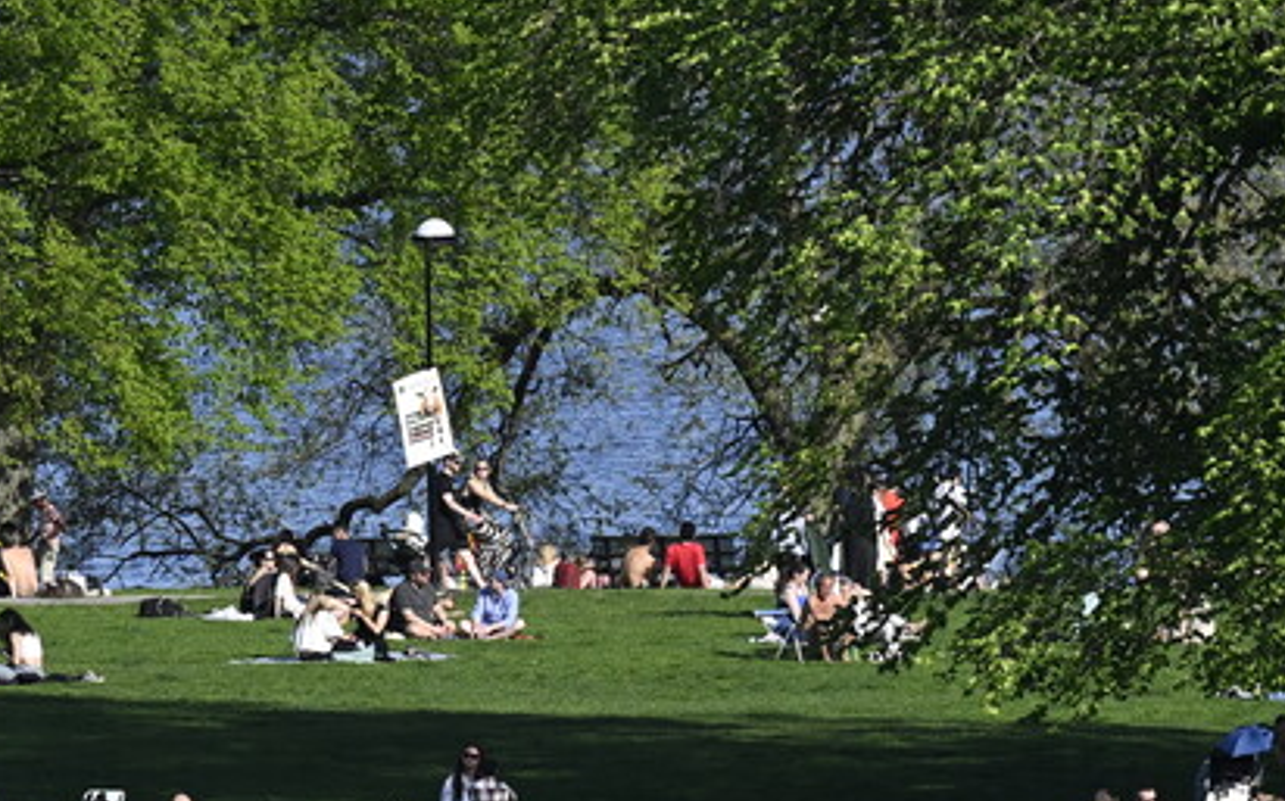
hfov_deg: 2.7
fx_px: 27721
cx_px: -143
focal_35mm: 792
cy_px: 756
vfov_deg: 1.7
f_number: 5.6
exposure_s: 1/4000
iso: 640
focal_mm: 200
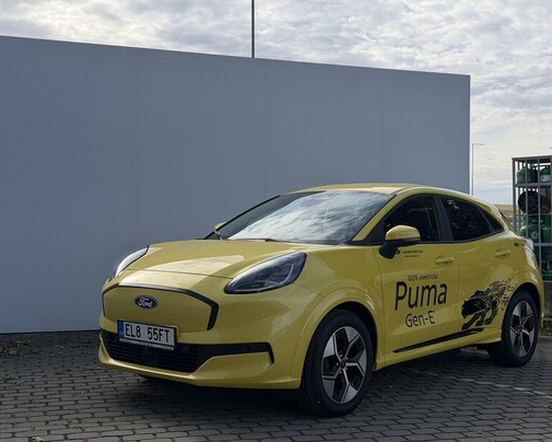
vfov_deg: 29.7
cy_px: 224
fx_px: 833
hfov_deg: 36.6
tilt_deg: +0.8
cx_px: 297
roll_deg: +0.0
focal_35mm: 51
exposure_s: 1/3891
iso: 64
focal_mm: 6.76
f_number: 1.78
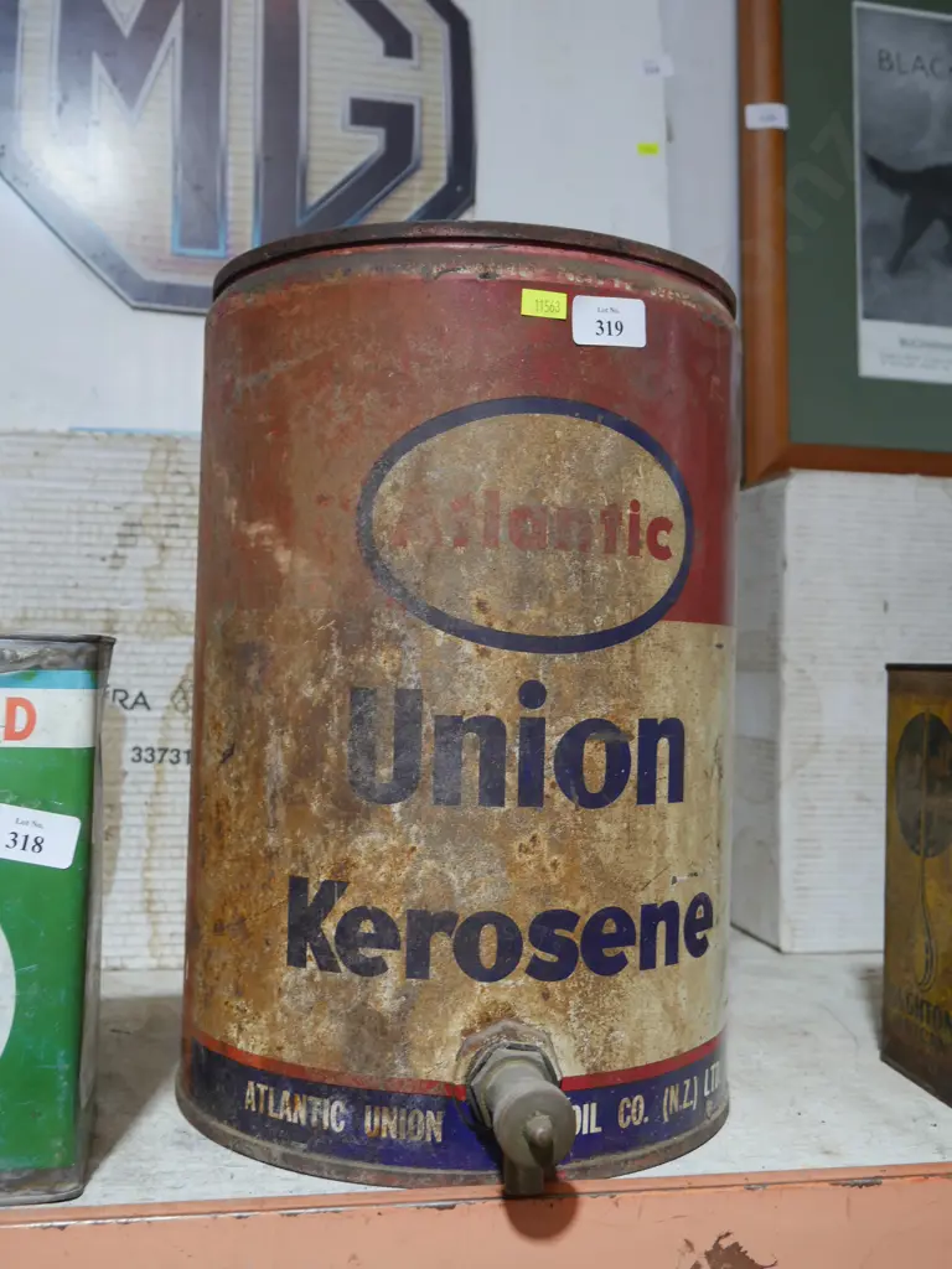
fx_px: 1247
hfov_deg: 41.8
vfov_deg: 54.0
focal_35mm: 34
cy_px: 634
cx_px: 476
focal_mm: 17
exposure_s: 1/60
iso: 500
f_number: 4
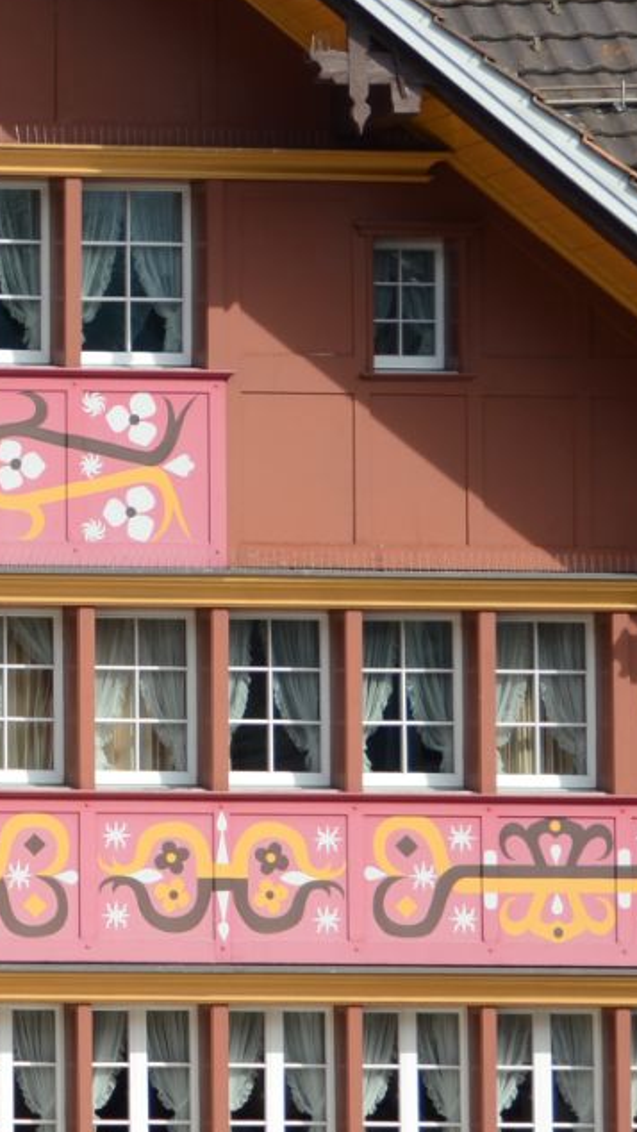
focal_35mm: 380
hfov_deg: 3.2
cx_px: -484
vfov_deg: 5.7
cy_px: 384
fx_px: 11392
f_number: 6.3
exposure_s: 1/500
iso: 100
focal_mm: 75
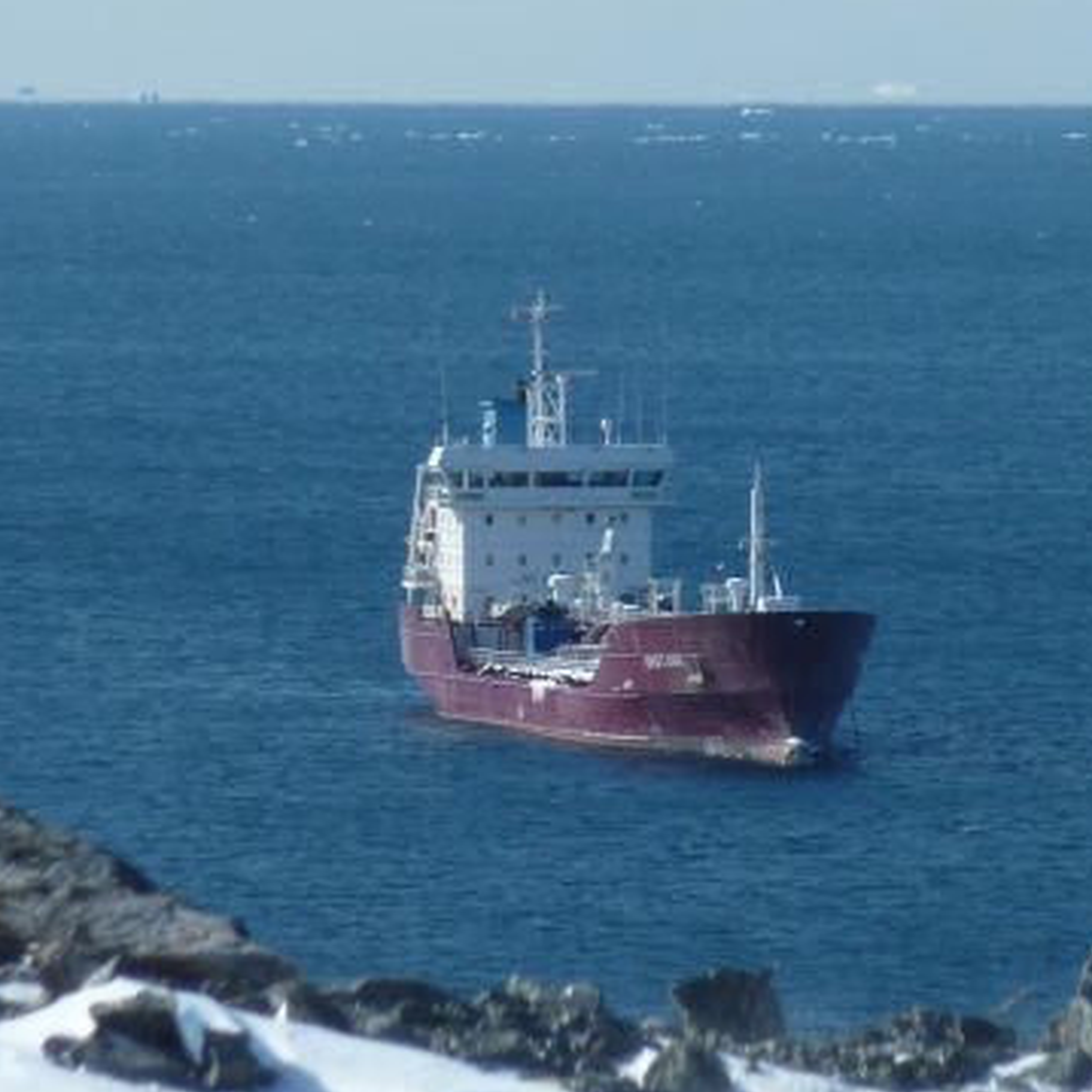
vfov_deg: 3.0
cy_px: 408
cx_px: 599
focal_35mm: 591
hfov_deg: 3.0
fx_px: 21093
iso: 80
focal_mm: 49.2
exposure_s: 1/640
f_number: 5.6
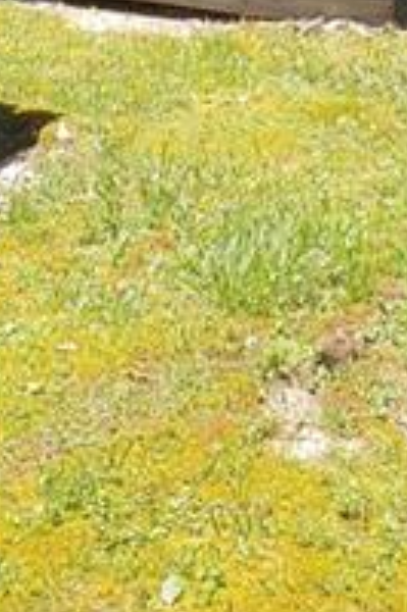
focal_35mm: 100
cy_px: -337
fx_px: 1699
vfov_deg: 18.0
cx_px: 297
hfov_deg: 13.6
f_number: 1.5
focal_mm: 4.23
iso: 50
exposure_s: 1/709
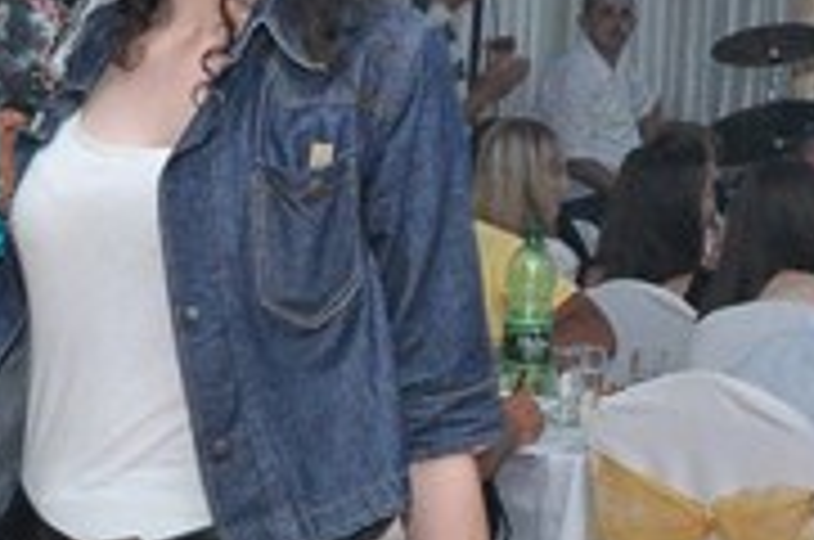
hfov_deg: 14.9
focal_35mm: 136
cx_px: 749
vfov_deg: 10.0
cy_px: 504
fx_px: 3073
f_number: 6.3
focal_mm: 21
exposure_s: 1/100
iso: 1250
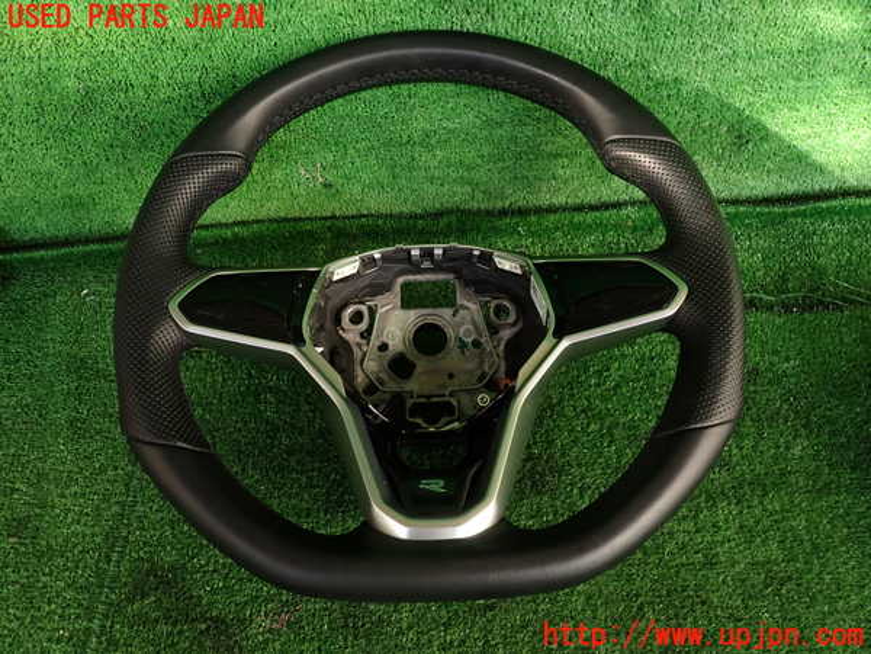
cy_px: 327
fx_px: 629
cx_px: 436
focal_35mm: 25
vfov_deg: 54.9
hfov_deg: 69.4
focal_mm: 4.5
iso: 100
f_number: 2.8
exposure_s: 1/80
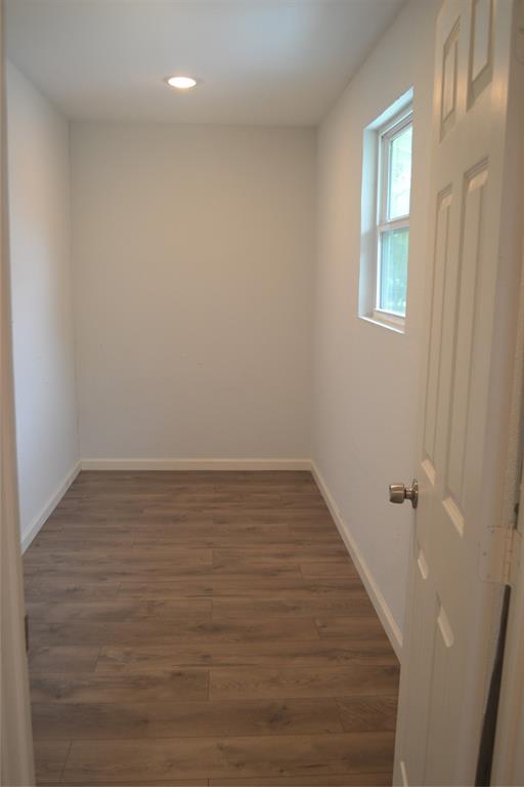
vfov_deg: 57.2
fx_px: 720
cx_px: 262
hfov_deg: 40.0
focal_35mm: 33
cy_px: 394
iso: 400
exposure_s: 1/30
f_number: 3.8
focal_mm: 22
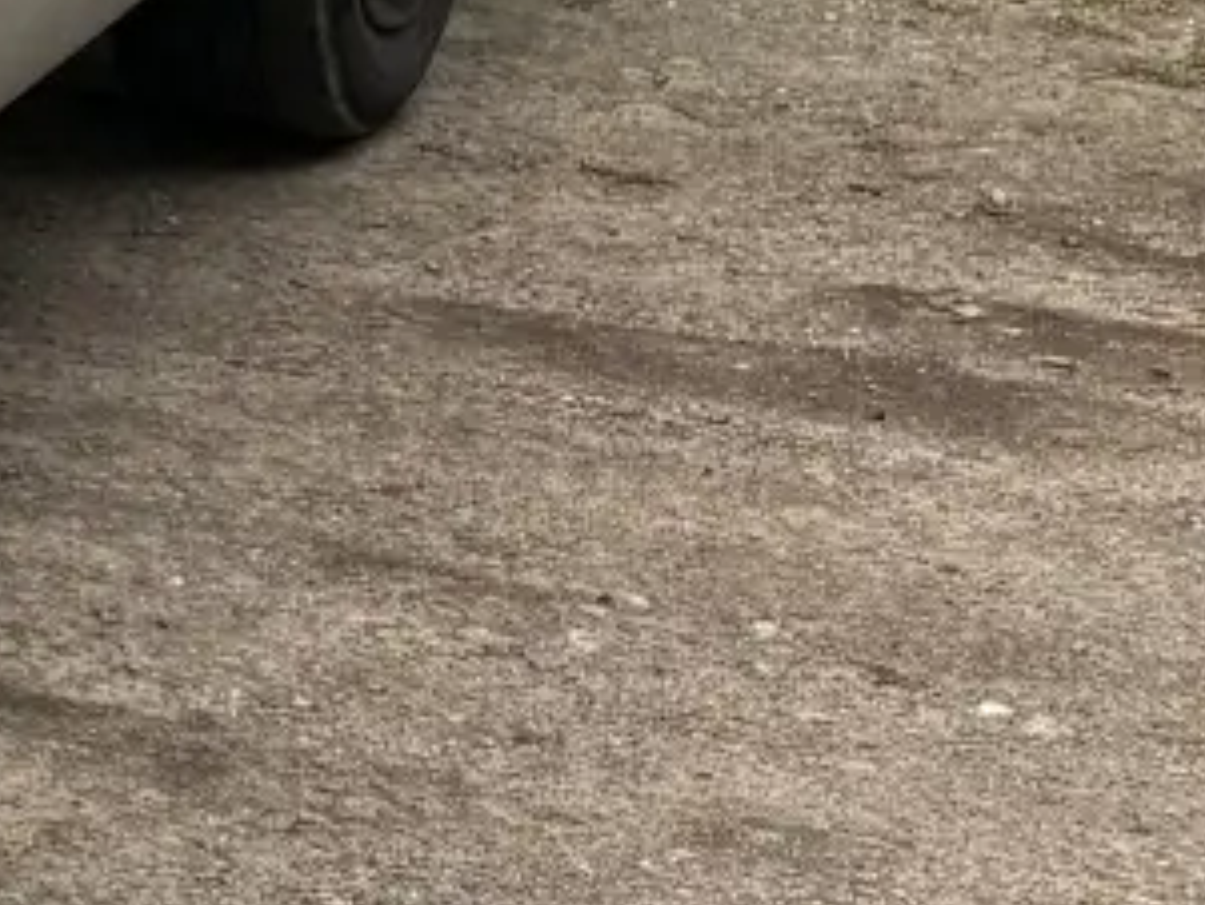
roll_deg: +0.9
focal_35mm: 166
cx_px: -1826
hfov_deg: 10.1
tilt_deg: -12.3
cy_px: -236
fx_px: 5781
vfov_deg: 8.8
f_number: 1.6
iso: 50
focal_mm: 5.96
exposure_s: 1/747
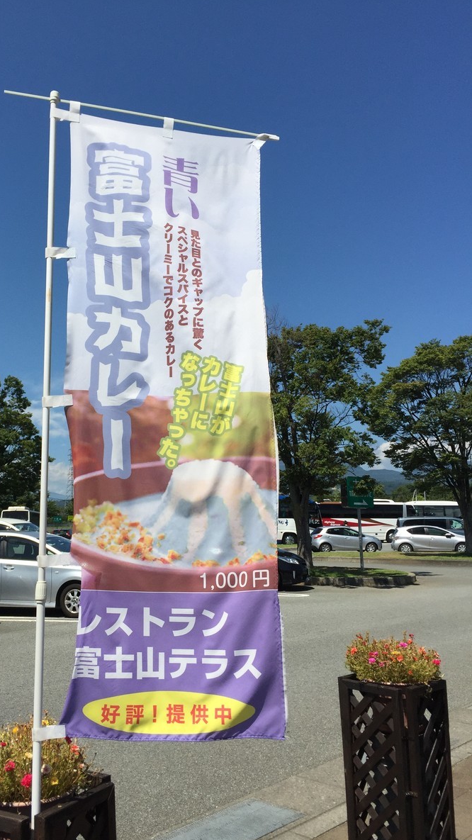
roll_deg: +1.0
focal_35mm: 32
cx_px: 154
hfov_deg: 36.2
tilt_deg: +9.8
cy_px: 418
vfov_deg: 61.0
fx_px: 712
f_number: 2.2
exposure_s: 1/3597
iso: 32
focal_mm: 4.15
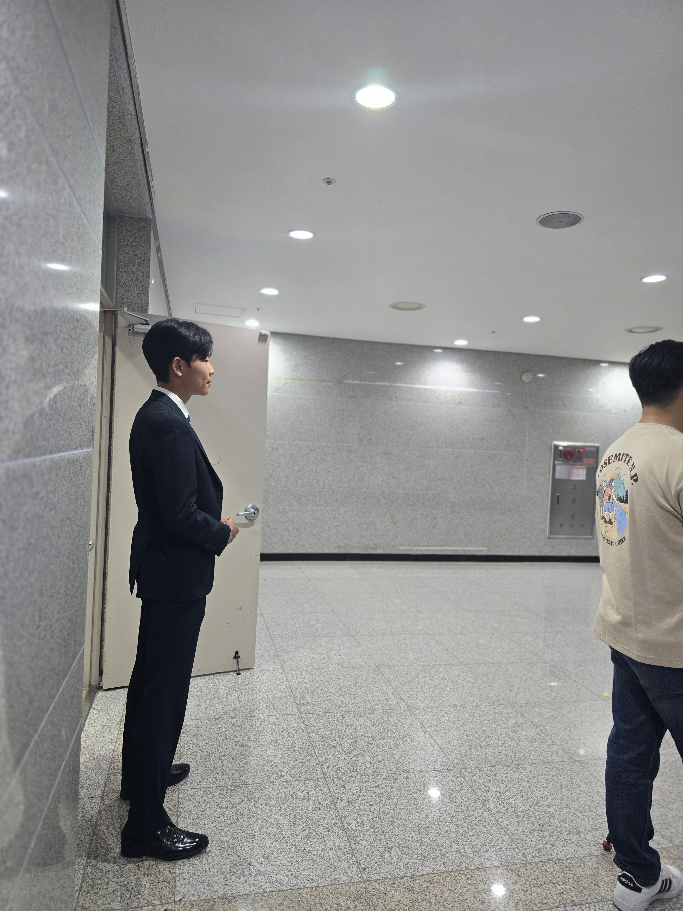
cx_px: 342
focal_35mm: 23
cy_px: 456
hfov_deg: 58.9
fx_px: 605
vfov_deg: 73.9
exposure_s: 1/120
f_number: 1.7
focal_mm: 6.3
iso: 500
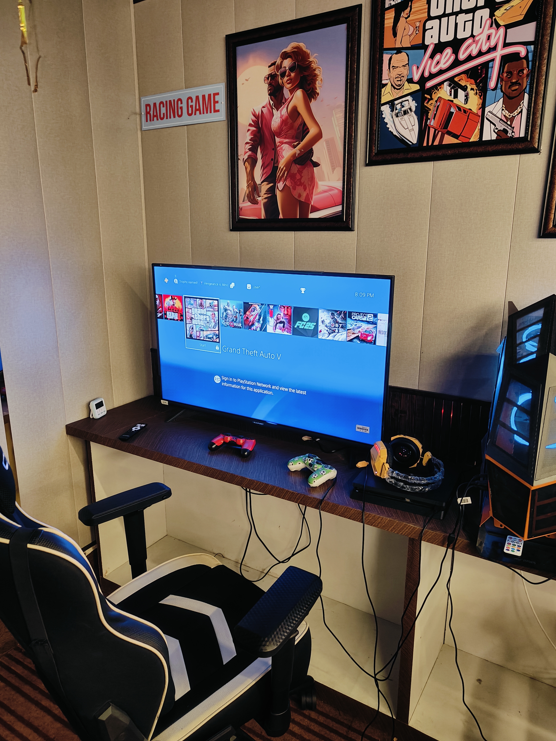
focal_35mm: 25
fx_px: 535
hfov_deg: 54.9
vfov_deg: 69.4
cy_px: 375
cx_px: 284
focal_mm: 5.59
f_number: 1.8
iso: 640
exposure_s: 1/25
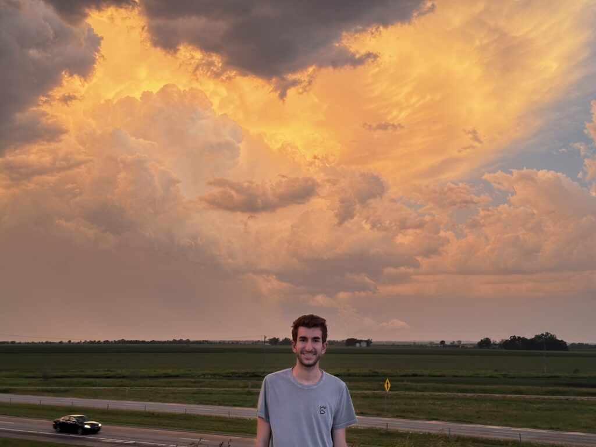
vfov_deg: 30.3
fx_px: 826
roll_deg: +0.4
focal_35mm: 48
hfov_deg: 39.7
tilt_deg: +7.9
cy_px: 224
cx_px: 298
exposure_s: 1/156
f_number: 1.78
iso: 50
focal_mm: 6.86
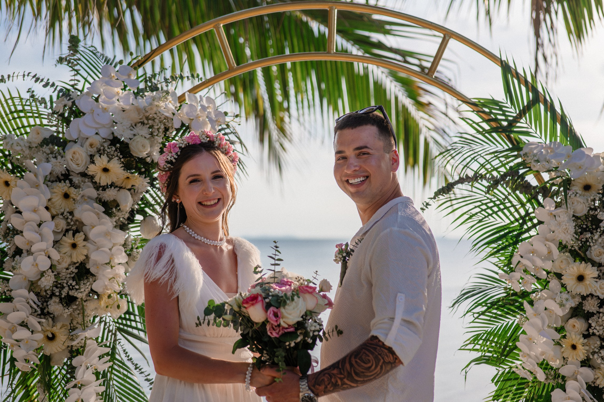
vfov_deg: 26.6
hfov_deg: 39.1
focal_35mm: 51
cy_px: 201
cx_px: 302
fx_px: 851
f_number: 2.2
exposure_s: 1/3200
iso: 200
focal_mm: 50
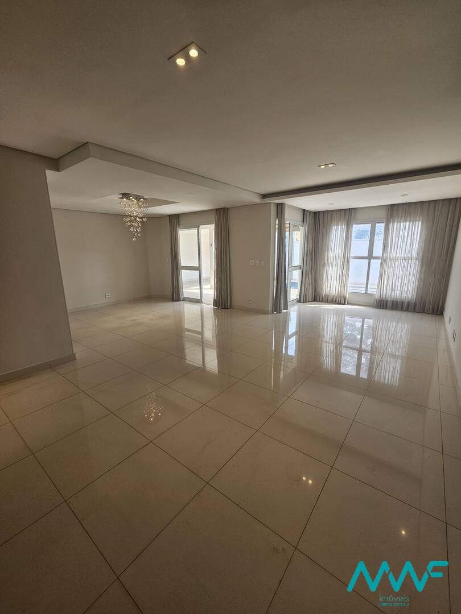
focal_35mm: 13
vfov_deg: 106.2
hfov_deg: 89.9
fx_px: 231
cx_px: 230
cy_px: 307
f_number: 2.2
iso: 50
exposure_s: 1/172
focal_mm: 2.2
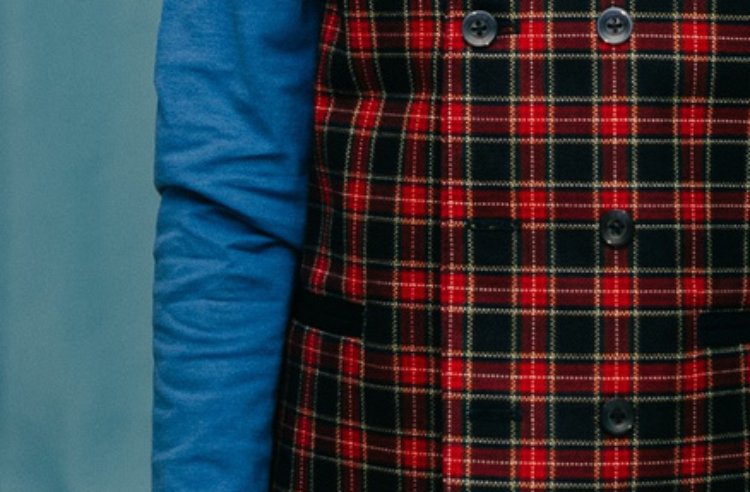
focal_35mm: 281
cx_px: 811
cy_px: -287
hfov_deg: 7.3
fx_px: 5823
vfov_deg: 4.8
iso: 160
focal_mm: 46
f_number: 4
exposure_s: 1/160
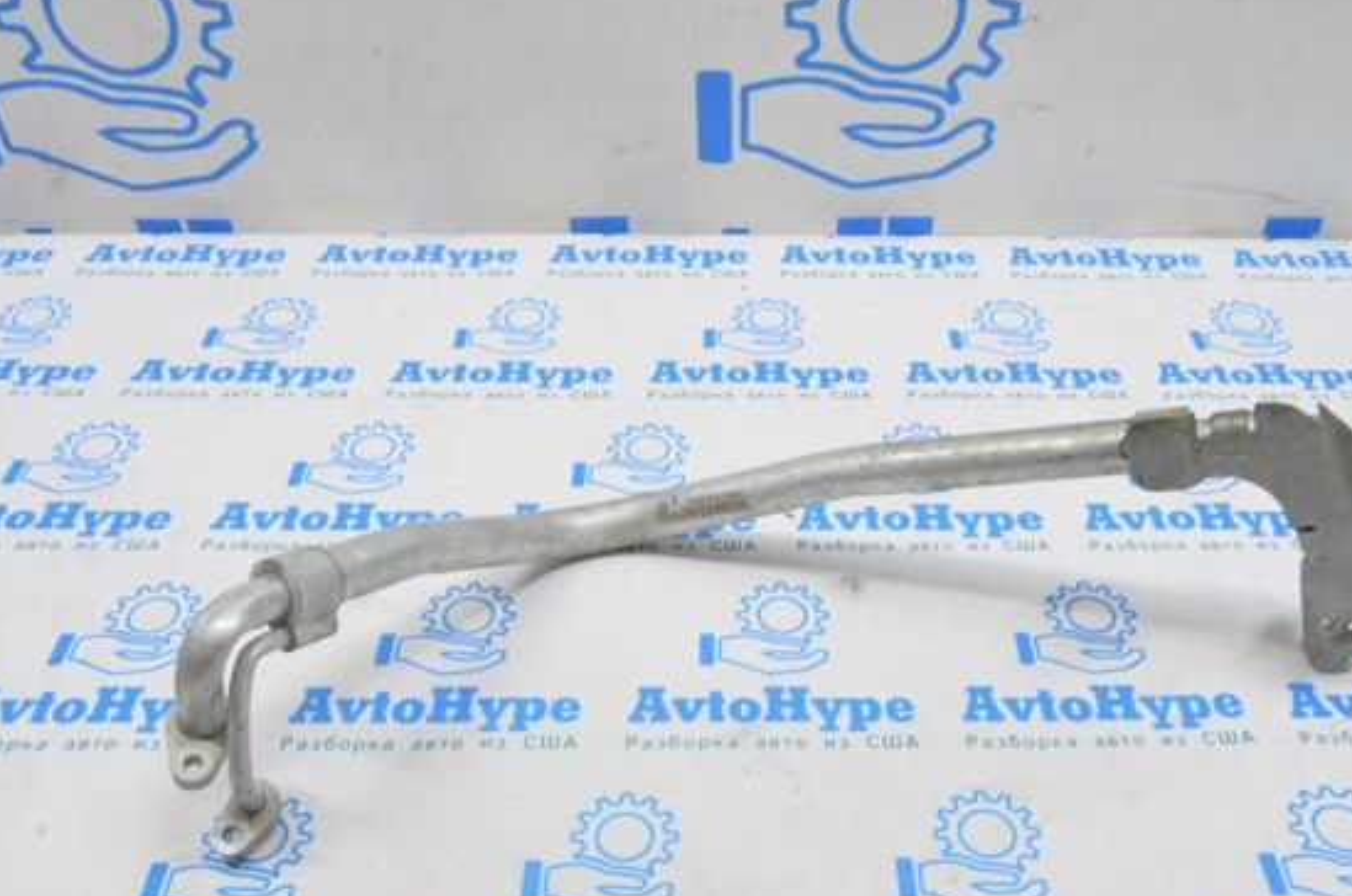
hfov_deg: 54.4
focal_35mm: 35
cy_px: 506
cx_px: 761
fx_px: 1312
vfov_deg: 37.7
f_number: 20
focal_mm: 20
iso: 6400
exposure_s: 1/20
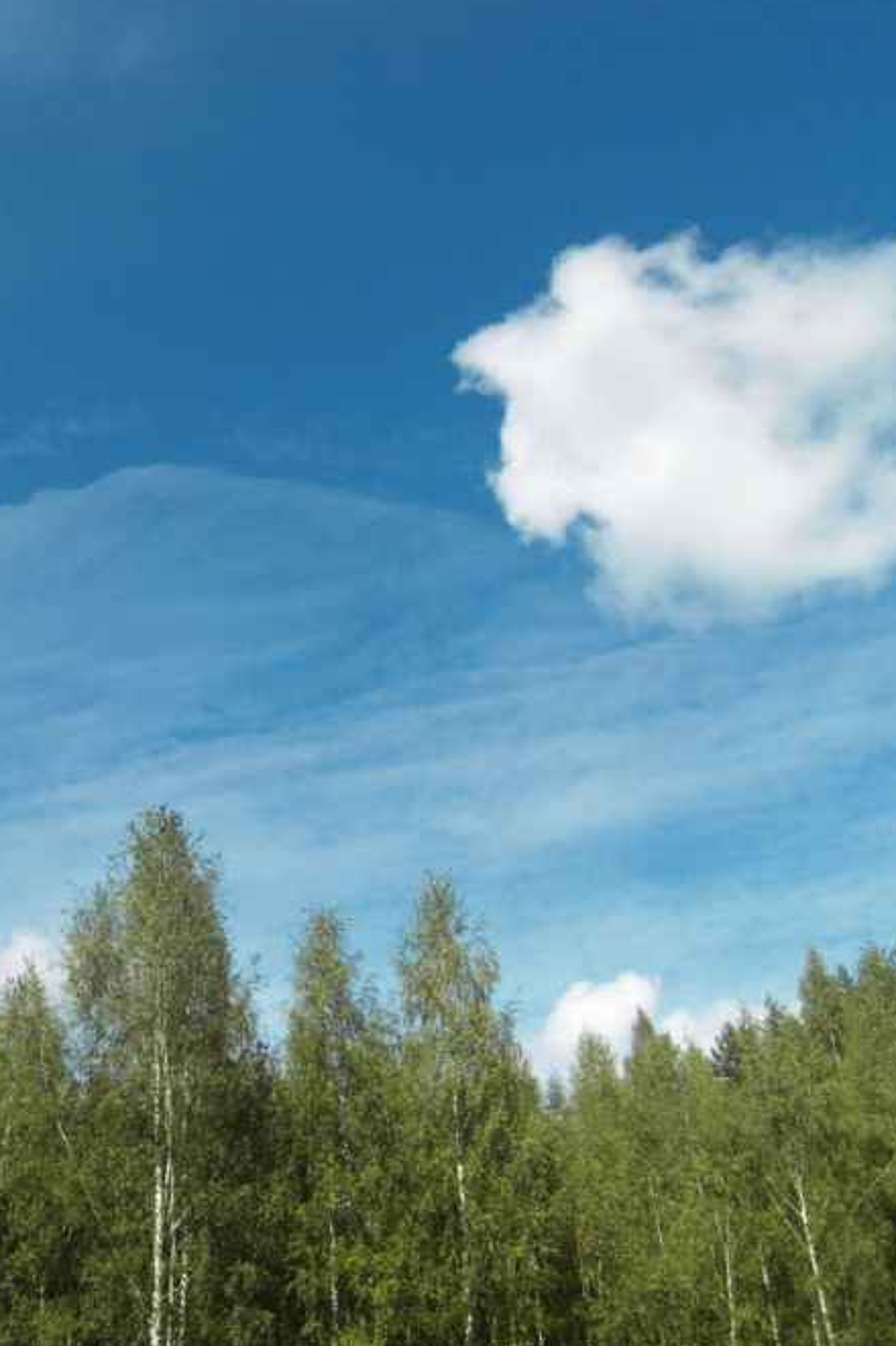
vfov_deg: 55.8
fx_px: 1271
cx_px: 244
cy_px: 675
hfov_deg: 38.0
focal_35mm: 34
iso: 80
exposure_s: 1/320
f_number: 7.3
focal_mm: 4.3
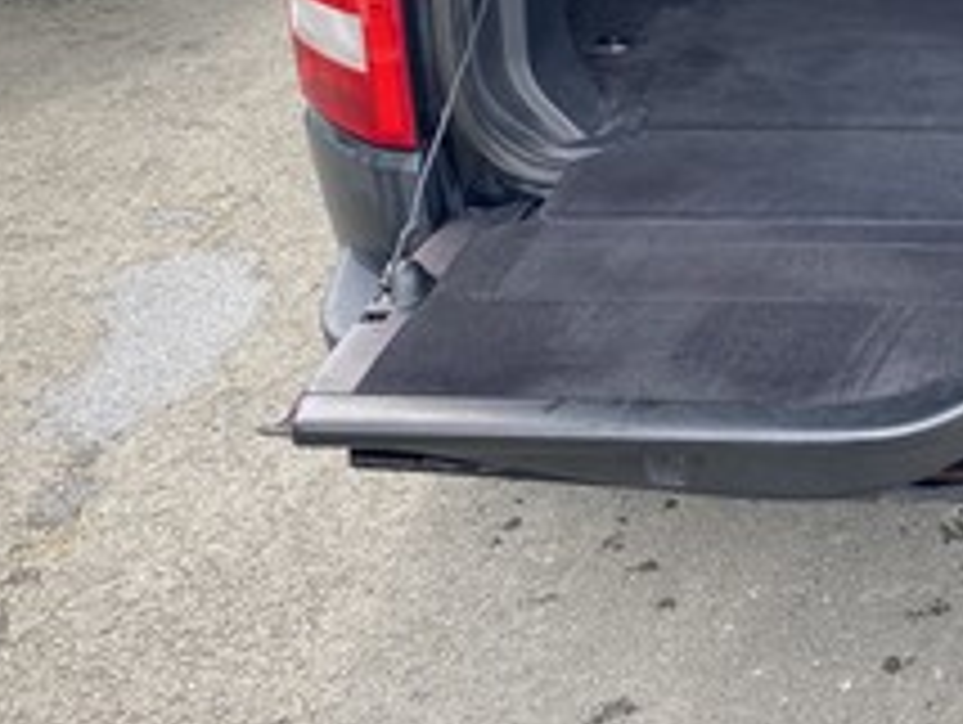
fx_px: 1727
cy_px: -25
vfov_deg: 22.6
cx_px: 1004
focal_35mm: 62
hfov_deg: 28.8
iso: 32
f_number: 1.8
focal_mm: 4.25
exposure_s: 1/152
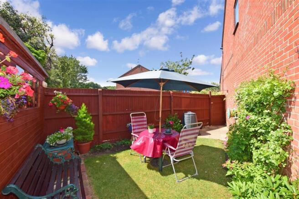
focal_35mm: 15
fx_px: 125
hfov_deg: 100.4
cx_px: 150
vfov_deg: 77.3
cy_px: 100
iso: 400
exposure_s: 1/200
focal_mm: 10
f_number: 16
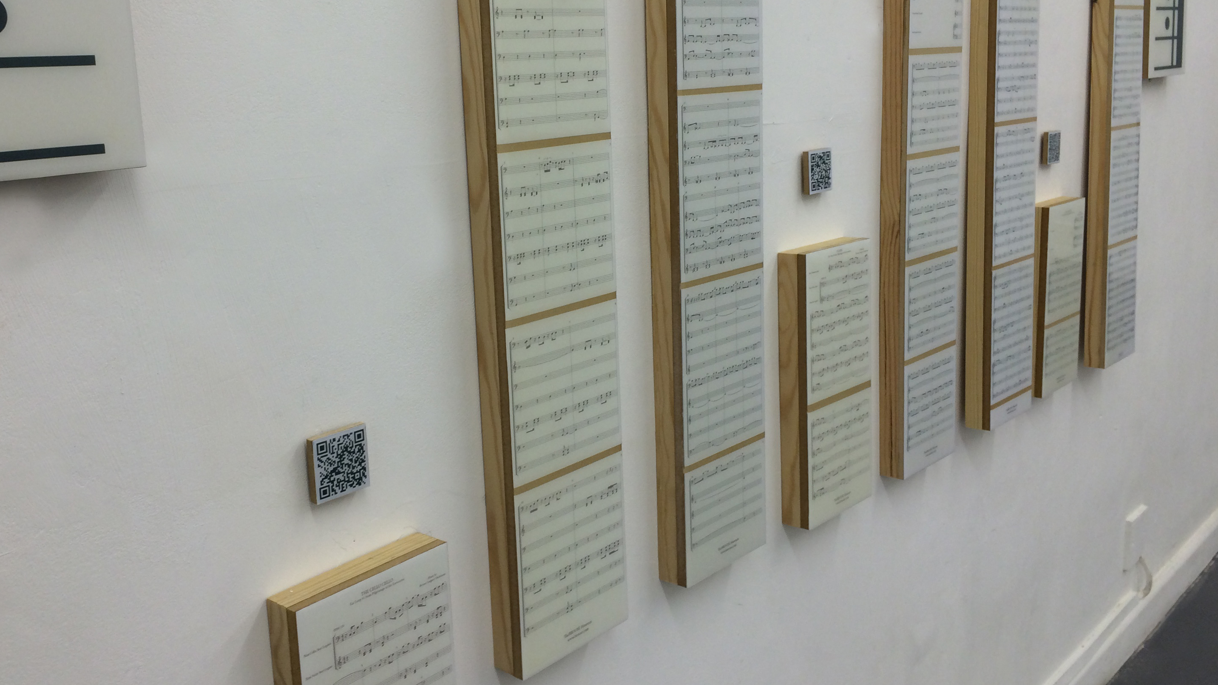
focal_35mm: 36
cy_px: 261
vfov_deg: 32.7
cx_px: 543
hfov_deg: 55.2
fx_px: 1163
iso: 50
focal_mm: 4.15
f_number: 2.2
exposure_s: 1/50
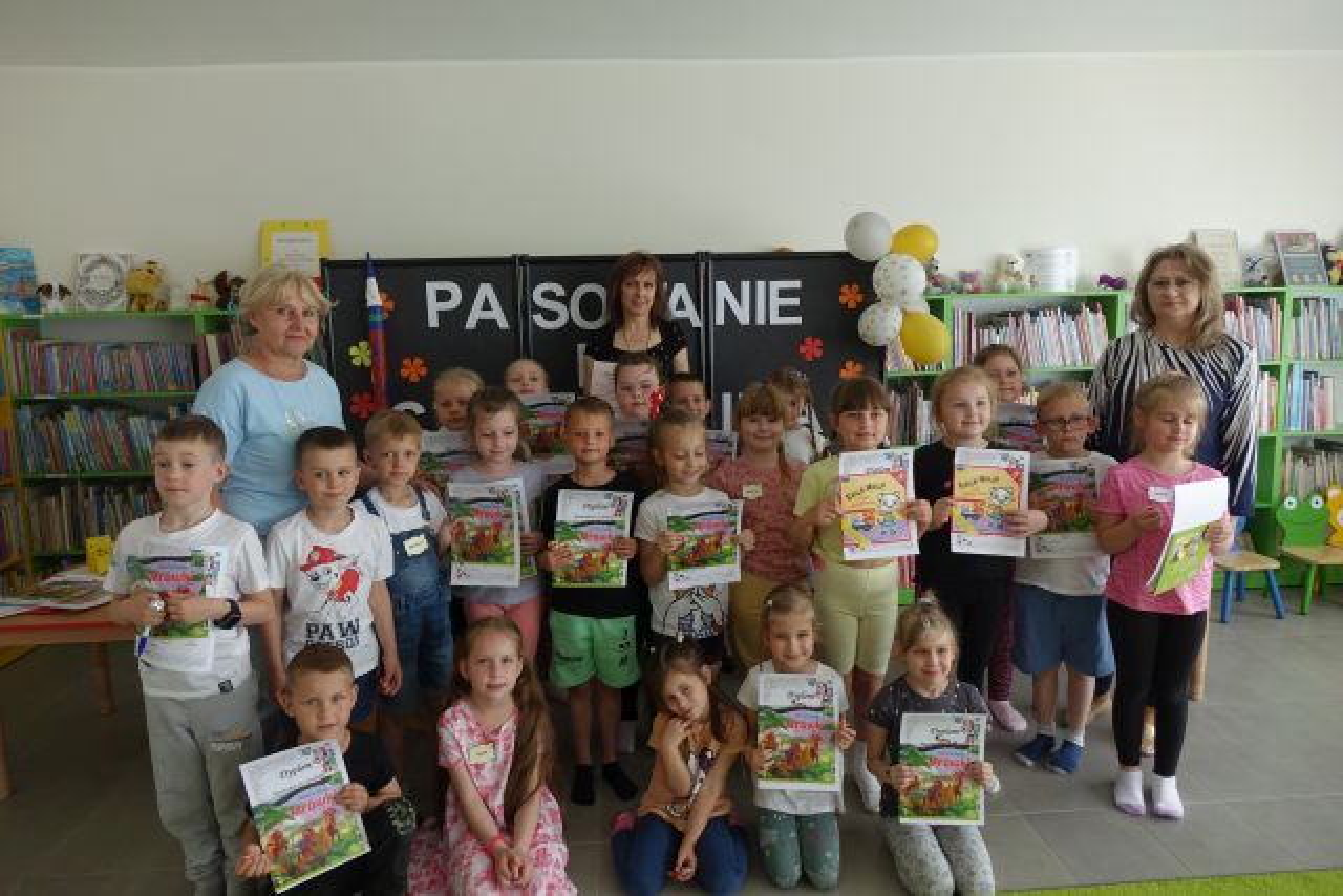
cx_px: 672
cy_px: 448
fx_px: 895
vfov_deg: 53.2
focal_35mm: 24
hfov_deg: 73.7
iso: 125
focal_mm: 8.8
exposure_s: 1/100
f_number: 2.8
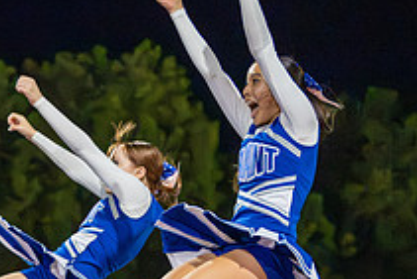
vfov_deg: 7.1
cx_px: 28
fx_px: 2225
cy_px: 357
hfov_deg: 10.6
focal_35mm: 192
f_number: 2.8
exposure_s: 1/1000
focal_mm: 70
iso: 25600
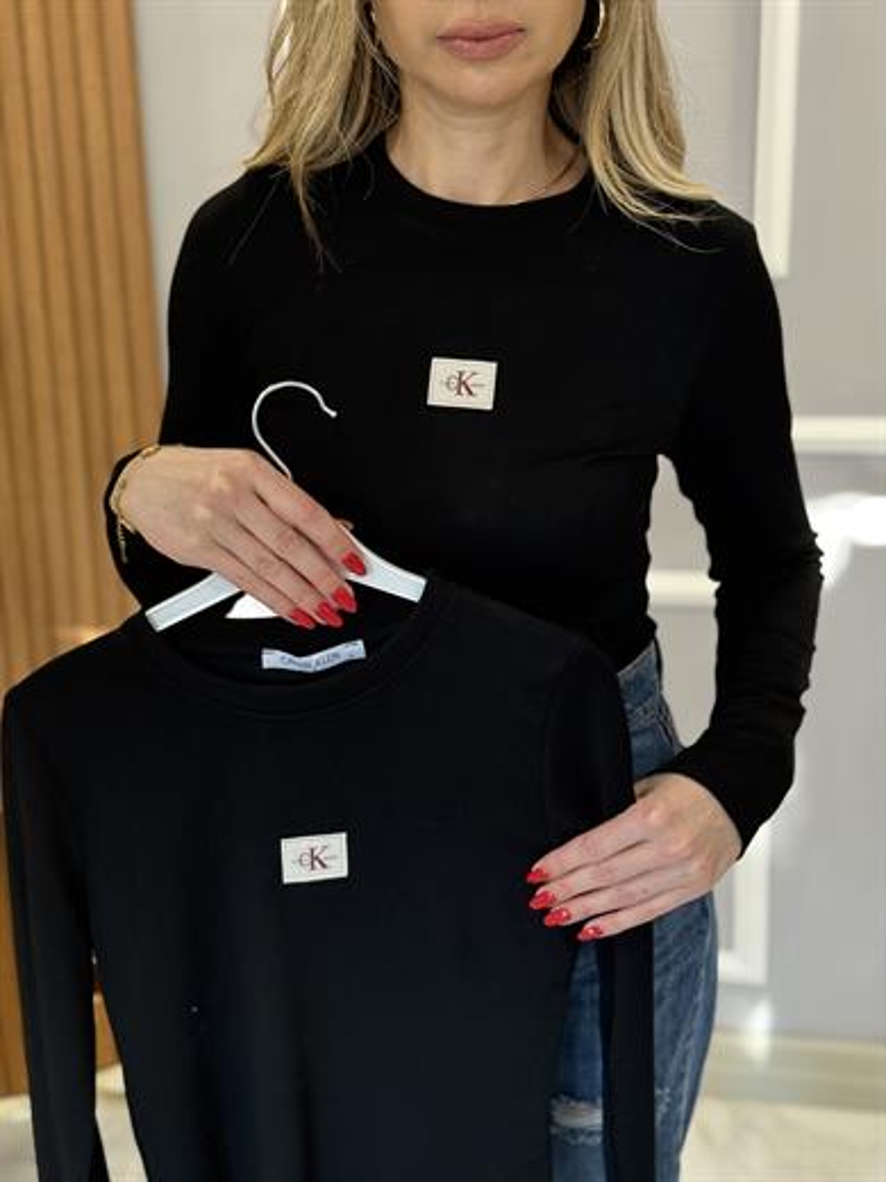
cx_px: 443
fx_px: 1638
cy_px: 591
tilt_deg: -15.7
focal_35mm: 48
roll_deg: +1.1
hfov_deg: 30.3
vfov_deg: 39.7
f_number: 1.78
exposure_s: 1/50
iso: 250
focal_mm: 6.76
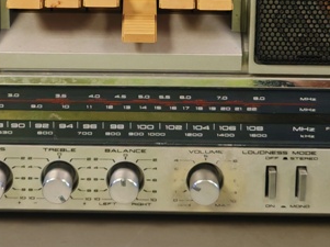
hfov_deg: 21.3
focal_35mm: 92
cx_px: 148
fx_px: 876
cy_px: -24
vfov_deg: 15.6
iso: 500
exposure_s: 1/33
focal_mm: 6.67
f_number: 1.9
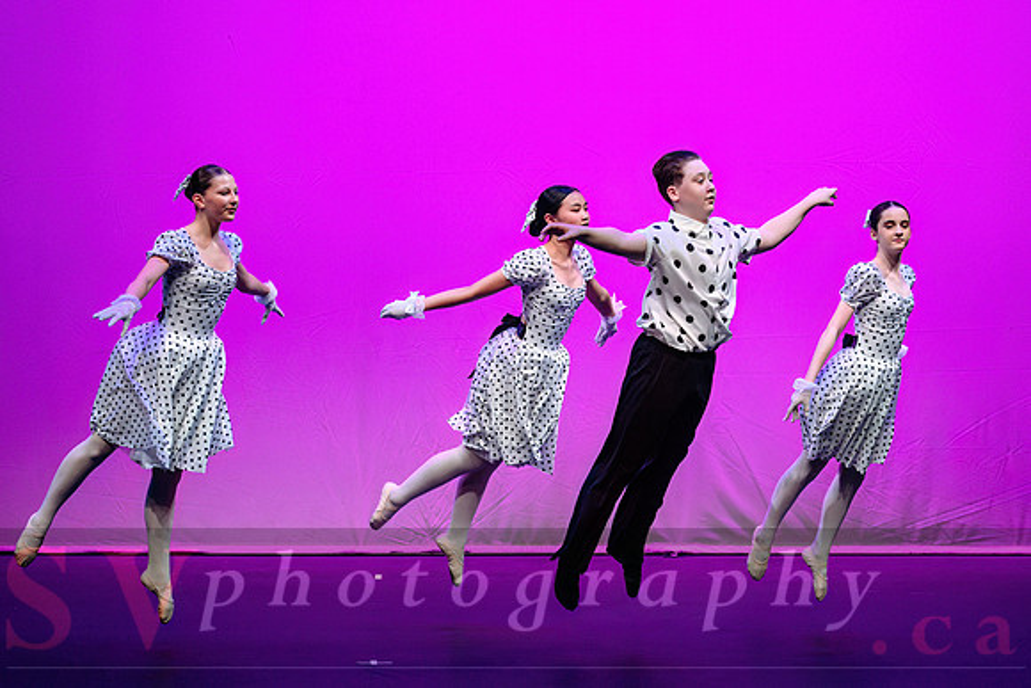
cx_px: 596
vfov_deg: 8.0
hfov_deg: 12.0
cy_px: 396
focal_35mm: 171
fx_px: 4898
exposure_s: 1/800
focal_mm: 135
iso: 1600
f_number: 2.8
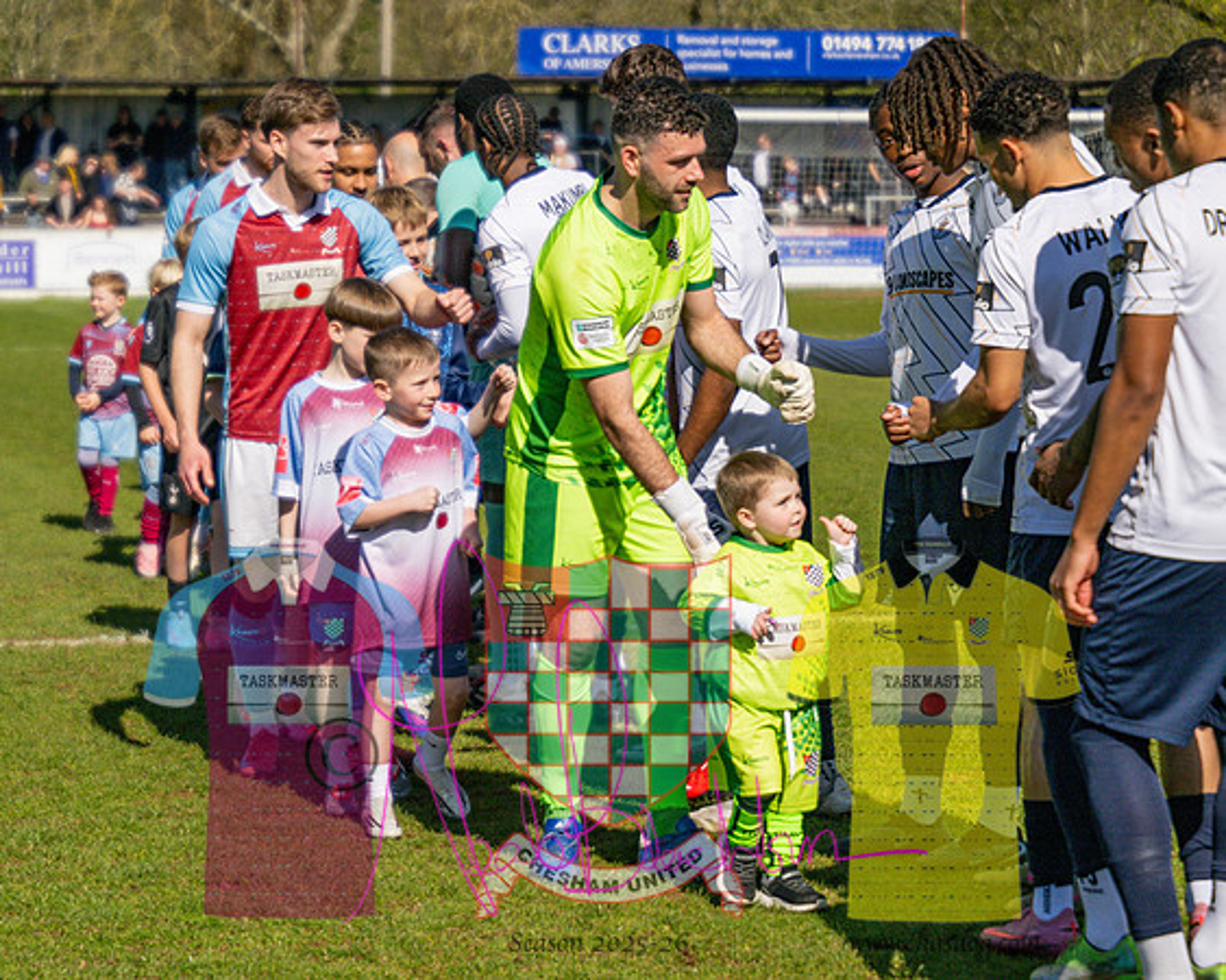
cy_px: 440
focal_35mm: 132
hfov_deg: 14.5
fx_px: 4800
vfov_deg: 11.7
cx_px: 344
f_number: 4
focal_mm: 98
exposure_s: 1/10000
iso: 400
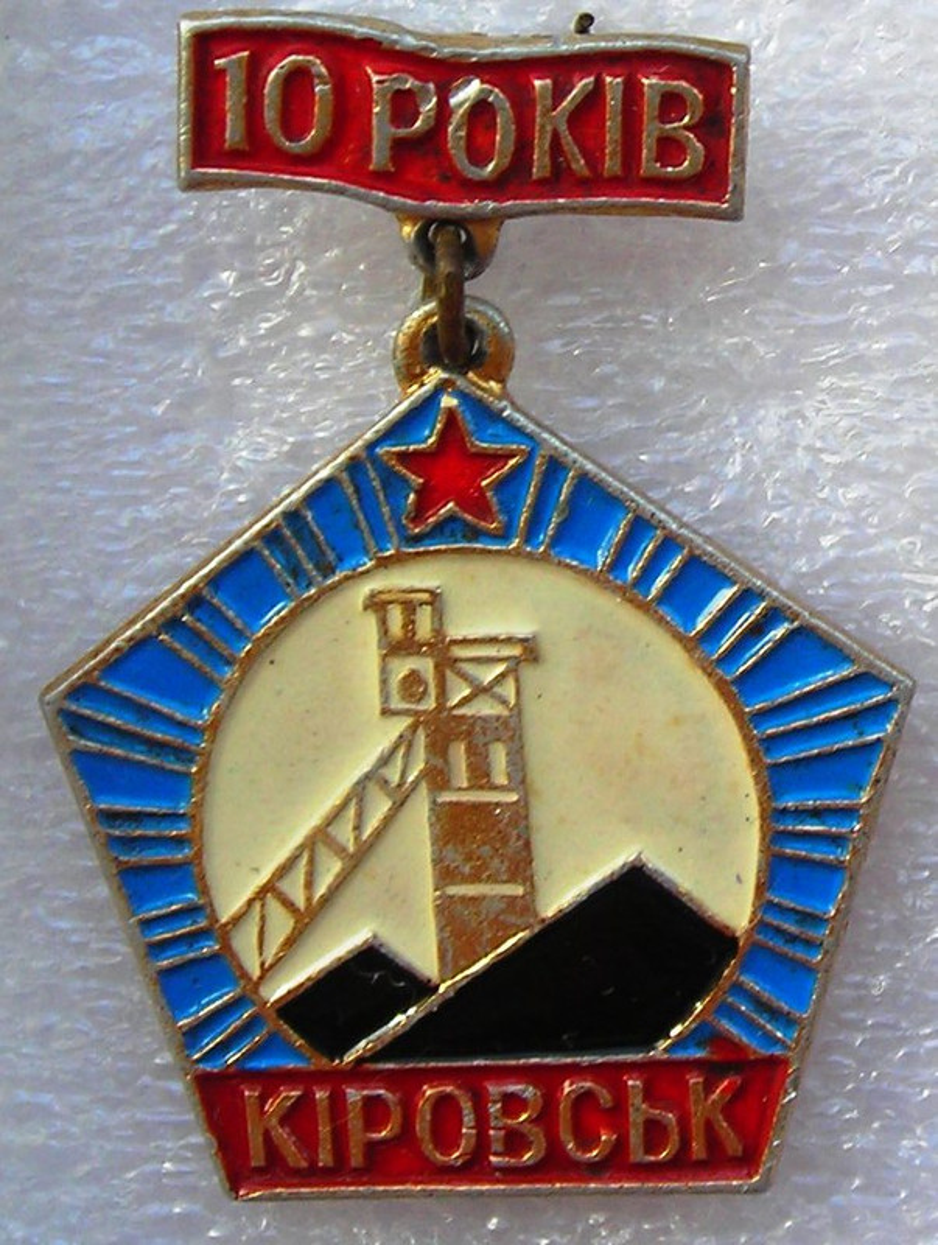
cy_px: 622
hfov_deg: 35.2
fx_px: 1477
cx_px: 469
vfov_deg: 45.7
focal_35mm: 41
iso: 50
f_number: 3.3
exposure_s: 1/145
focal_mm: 6.8
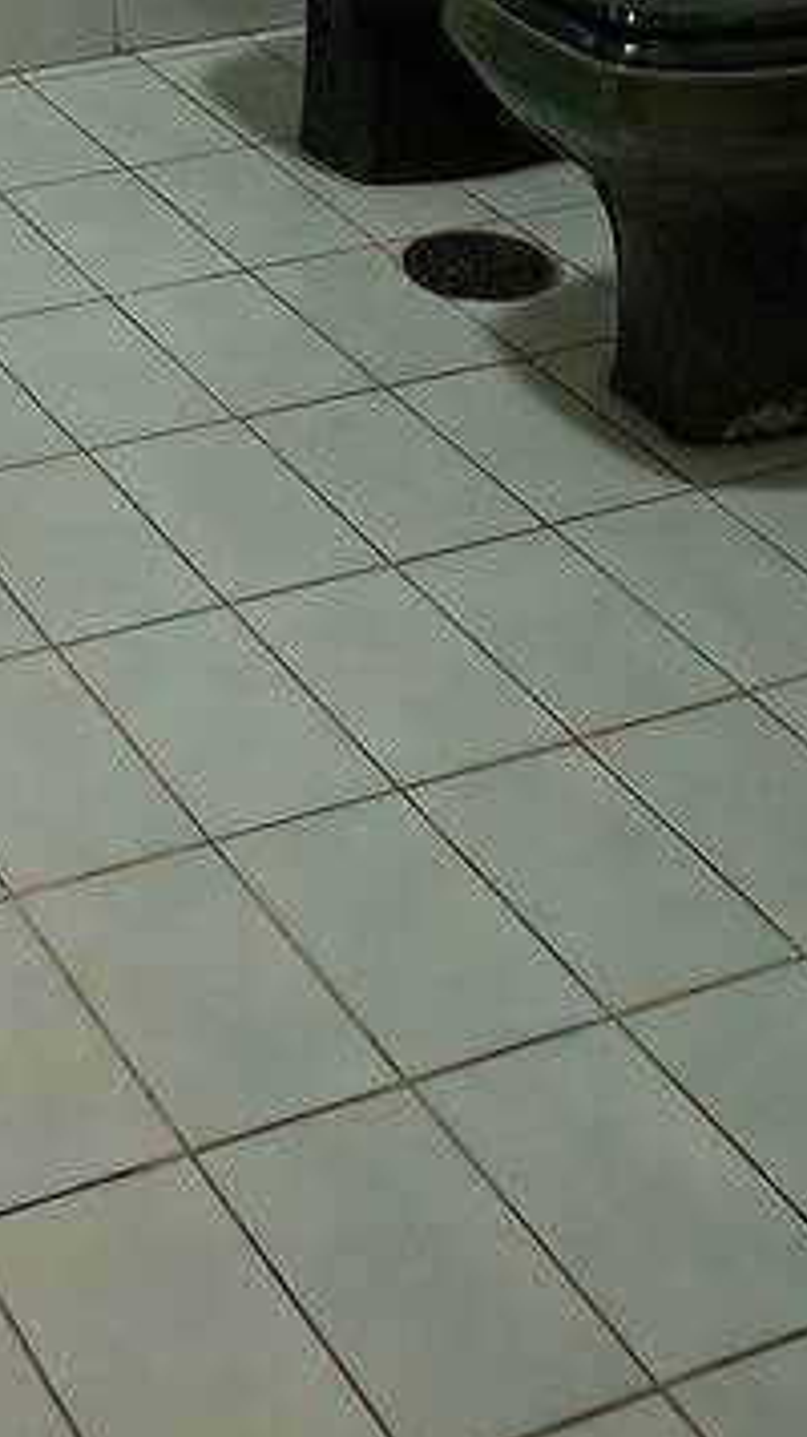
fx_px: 2894
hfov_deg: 15.6
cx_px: 0
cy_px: -601
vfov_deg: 23.4
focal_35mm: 76
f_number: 1.8
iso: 320
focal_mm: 5.54
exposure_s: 1/60
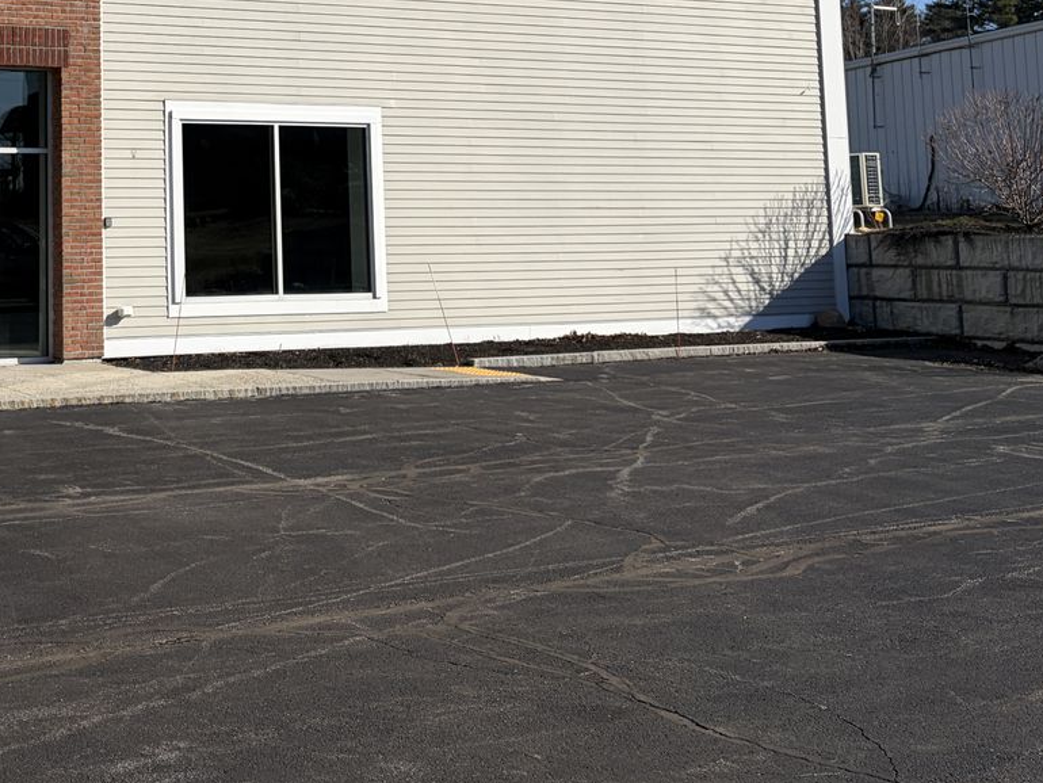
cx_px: 87
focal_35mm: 54
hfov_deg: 33.5
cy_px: 42
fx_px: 1628
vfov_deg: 26.0
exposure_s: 1/4950
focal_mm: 5.96
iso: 50
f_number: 1.6
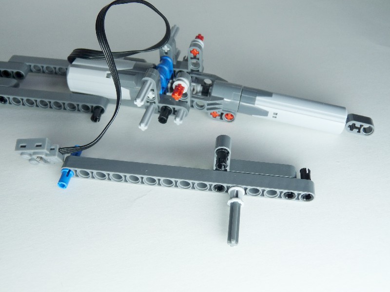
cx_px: 195
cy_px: 146
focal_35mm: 35
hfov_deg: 52.6
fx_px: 394
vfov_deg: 40.7
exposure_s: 1/50
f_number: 3
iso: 100
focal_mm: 6.2
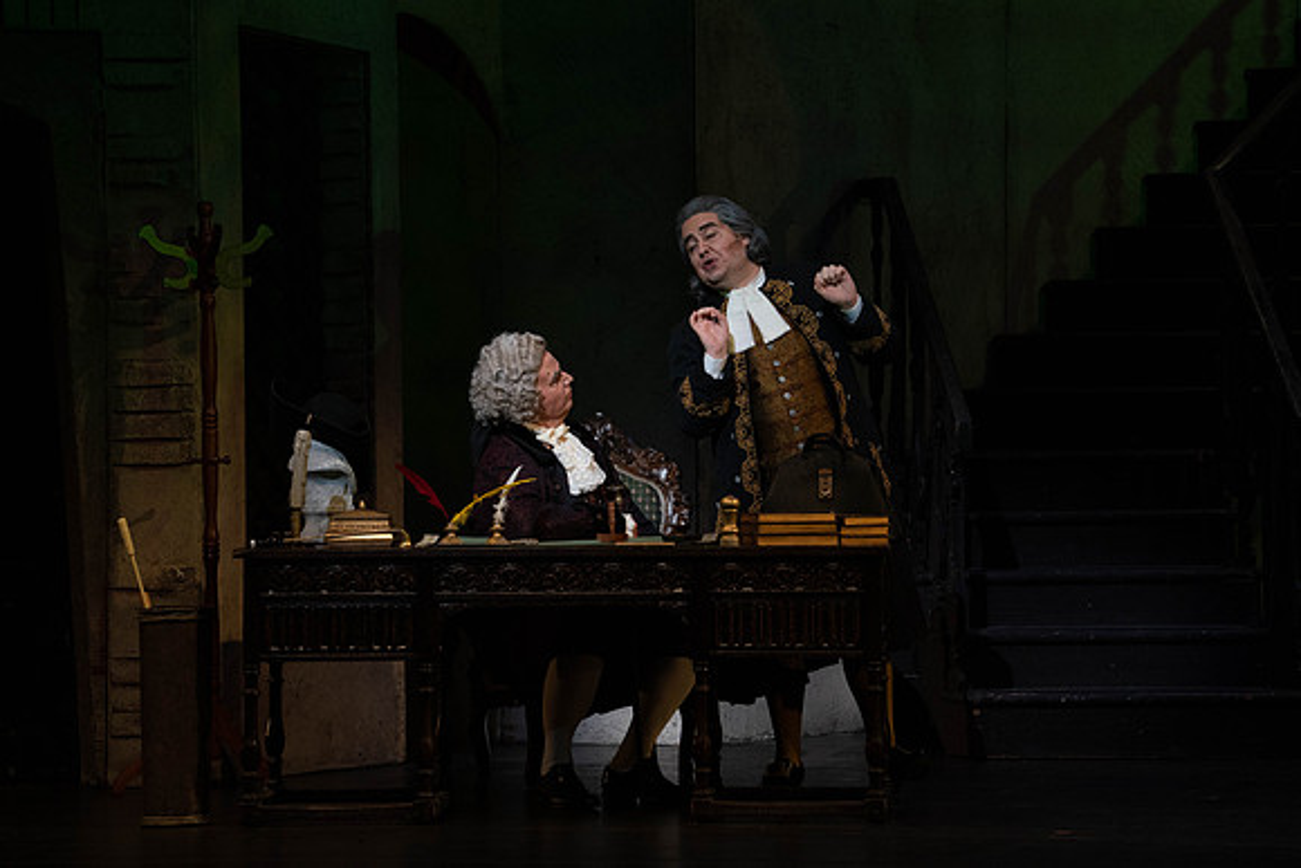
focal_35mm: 200
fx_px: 7229
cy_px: 434
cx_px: 650
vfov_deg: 6.9
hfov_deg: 10.3
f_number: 9
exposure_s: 1/250
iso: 3200
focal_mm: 200
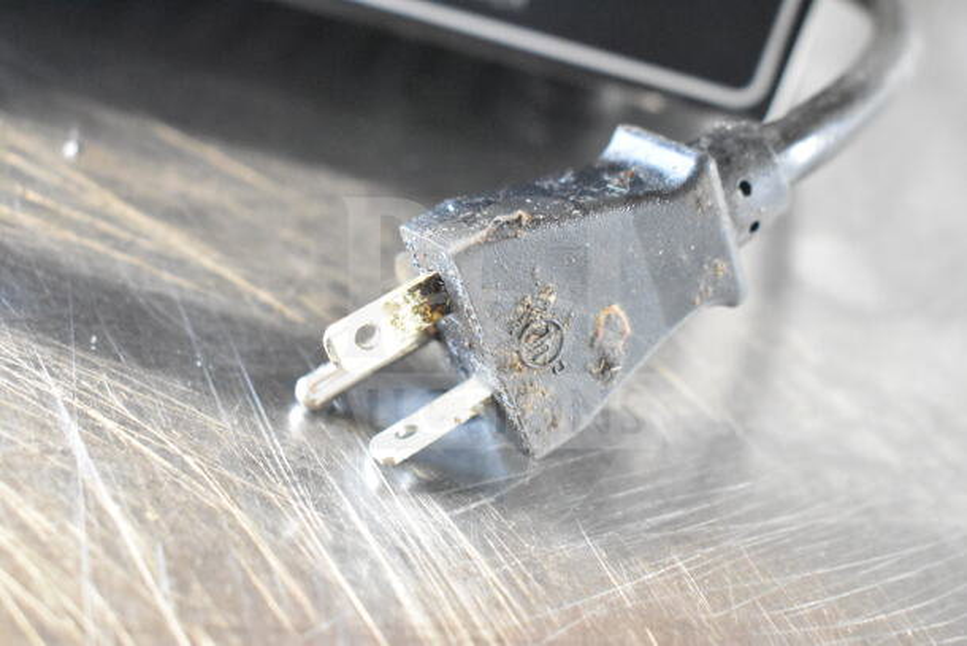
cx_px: 484
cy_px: 323
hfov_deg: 38.9
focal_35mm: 51
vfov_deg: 26.5
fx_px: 1370
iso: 10000
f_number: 4.5
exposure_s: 1/50
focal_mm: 34
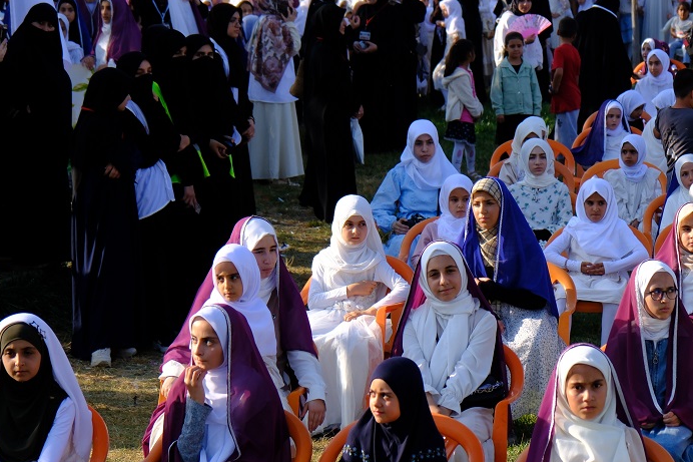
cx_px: 534
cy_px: 221
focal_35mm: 156
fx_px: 3002
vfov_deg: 8.8
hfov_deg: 13.1
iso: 320
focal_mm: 52.4
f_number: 4
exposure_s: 1/1250
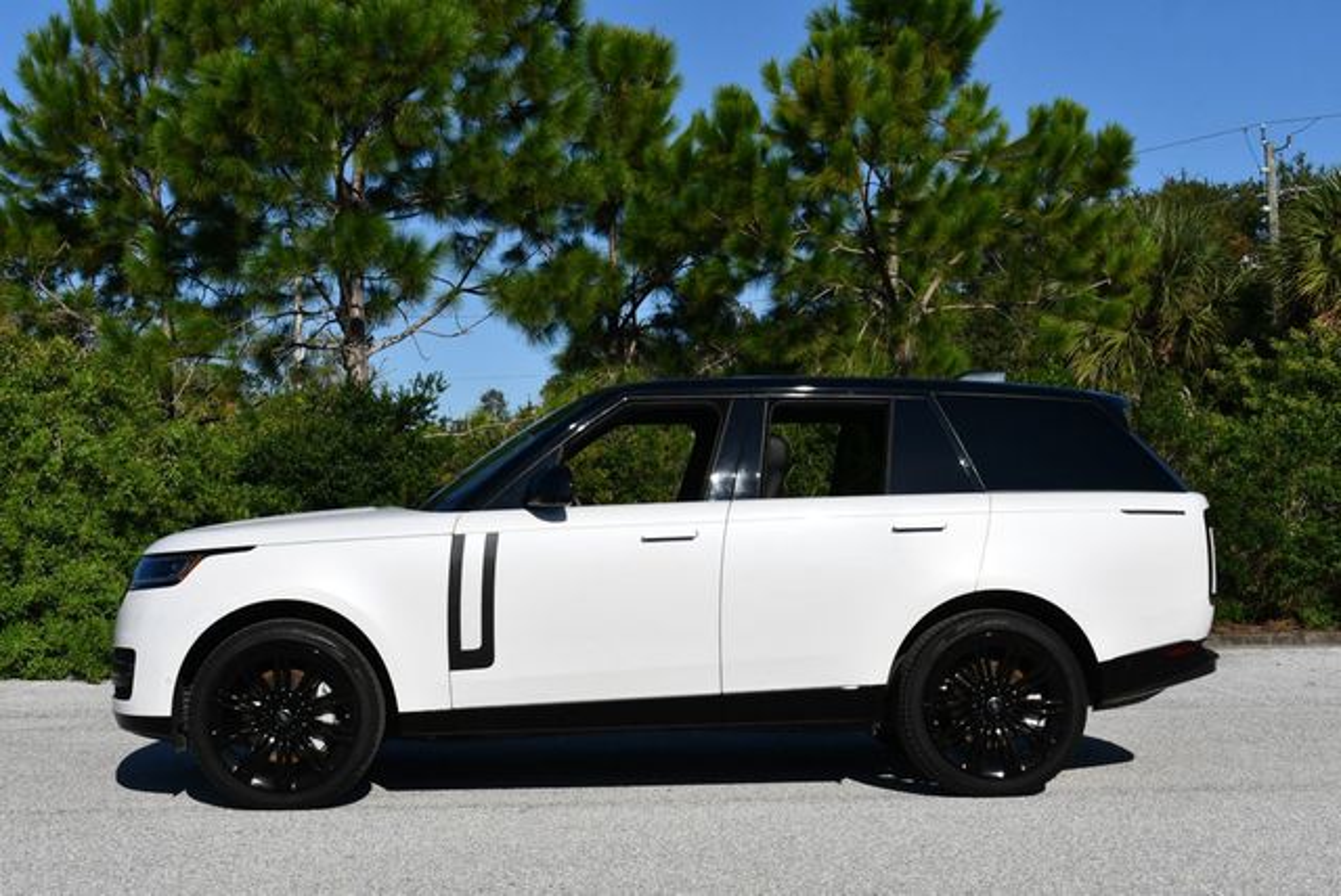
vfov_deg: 24.2
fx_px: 2088
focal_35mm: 56
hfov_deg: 35.6
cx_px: 670
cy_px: 448
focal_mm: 28
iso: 100
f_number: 10
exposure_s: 1/400
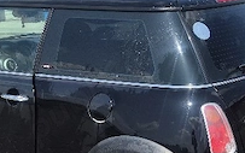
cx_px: 153
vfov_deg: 18.1
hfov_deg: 28.5
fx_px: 481
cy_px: 88
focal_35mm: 72
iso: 25
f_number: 1.8
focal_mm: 5.4
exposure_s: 1/2000
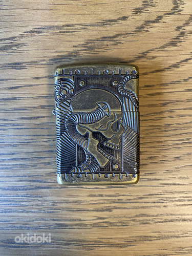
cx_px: 96
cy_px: 128
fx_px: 185
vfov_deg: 69.4
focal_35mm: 25
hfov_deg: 54.9
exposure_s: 1/50
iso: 200
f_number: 1.8
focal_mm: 4.25
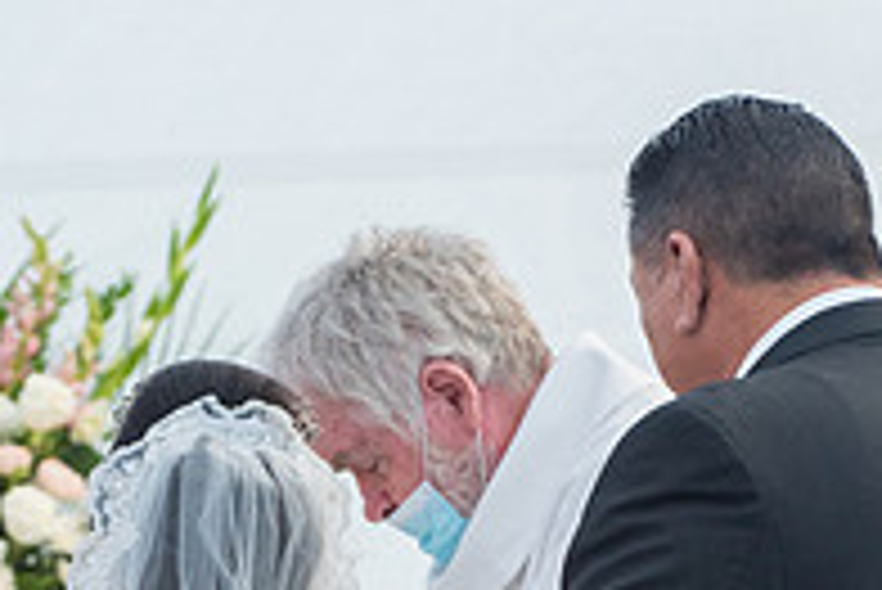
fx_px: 11401
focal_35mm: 465
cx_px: 150
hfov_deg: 4.4
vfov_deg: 3.0
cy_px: 814
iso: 800
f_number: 6.3
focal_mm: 150
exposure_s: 1/125
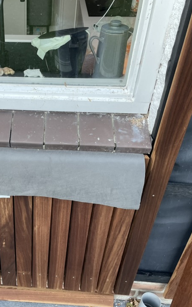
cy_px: 154
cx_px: 18
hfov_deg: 31.2
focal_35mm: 39
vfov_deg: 50.4
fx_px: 327
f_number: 1.6
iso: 125
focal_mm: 4.2
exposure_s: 1/121
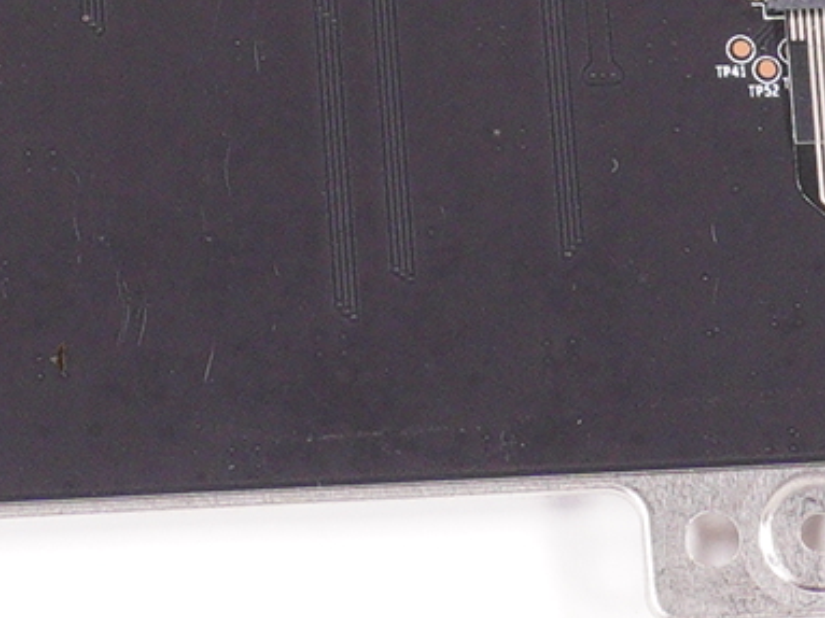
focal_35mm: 249
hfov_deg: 7.9
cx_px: 196
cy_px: -295
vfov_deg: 5.9
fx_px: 5933
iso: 640
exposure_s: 1/200
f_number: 5.6
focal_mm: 22
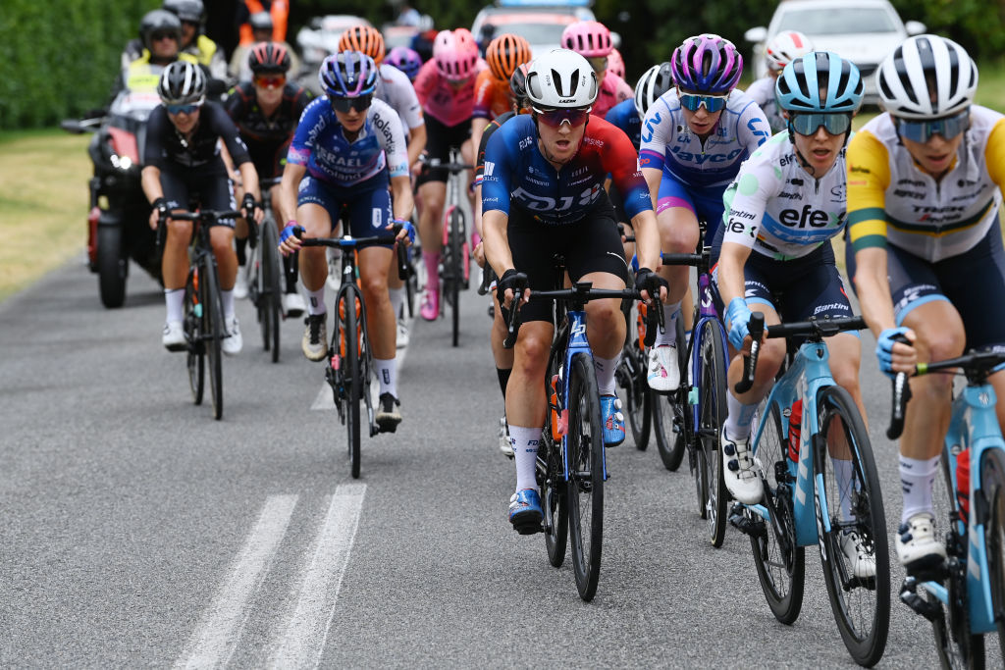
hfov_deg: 10.3
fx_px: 5584
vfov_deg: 6.9
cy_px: 335
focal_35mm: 200
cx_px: 502
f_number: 6.3
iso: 400
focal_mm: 200
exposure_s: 1/1600
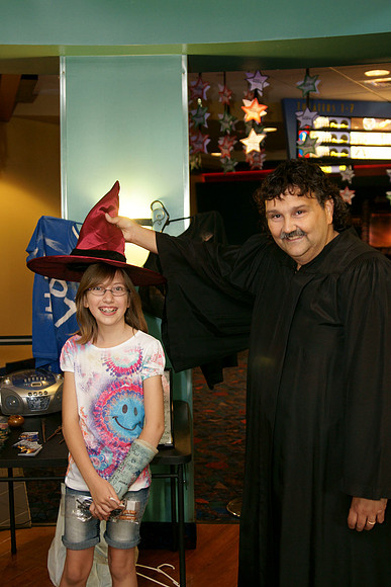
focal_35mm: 42
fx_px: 684
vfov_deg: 46.4
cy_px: 294
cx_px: 196
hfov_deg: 31.9
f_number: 2.8
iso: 400
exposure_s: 1/60
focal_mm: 28
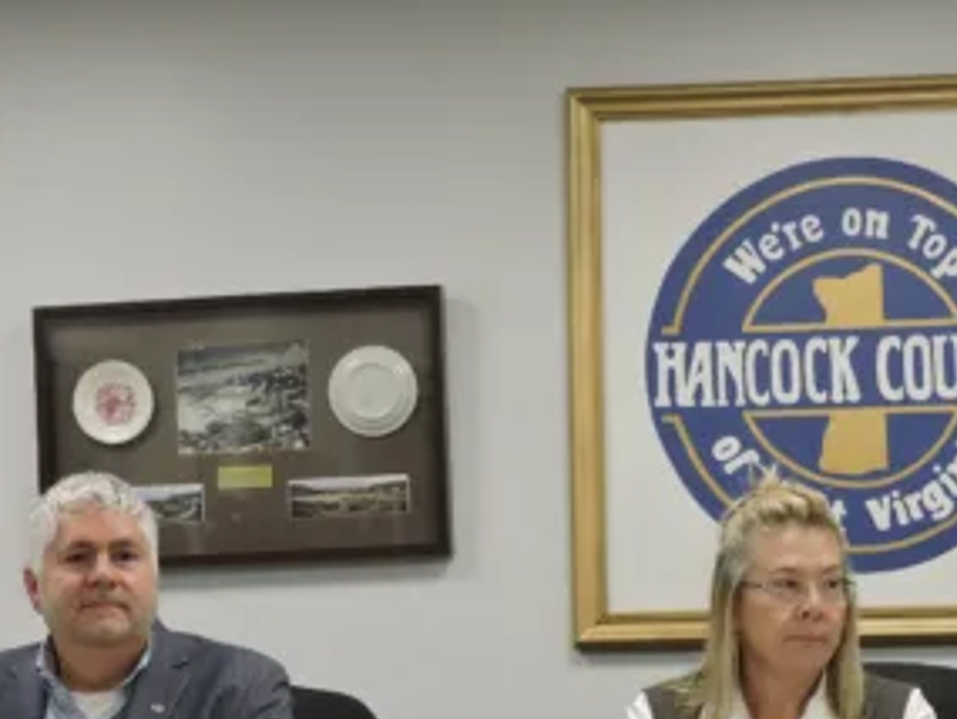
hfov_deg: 17.8
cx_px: 707
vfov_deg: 13.4
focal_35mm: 110
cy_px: 615
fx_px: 3042
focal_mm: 8.4
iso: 250
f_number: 3.5
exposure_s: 1/50
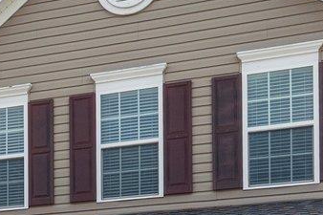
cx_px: -75
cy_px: 414
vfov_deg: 12.3
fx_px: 897
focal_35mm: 100
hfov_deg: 19.1
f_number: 9
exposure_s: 1/800
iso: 250
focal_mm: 16.5
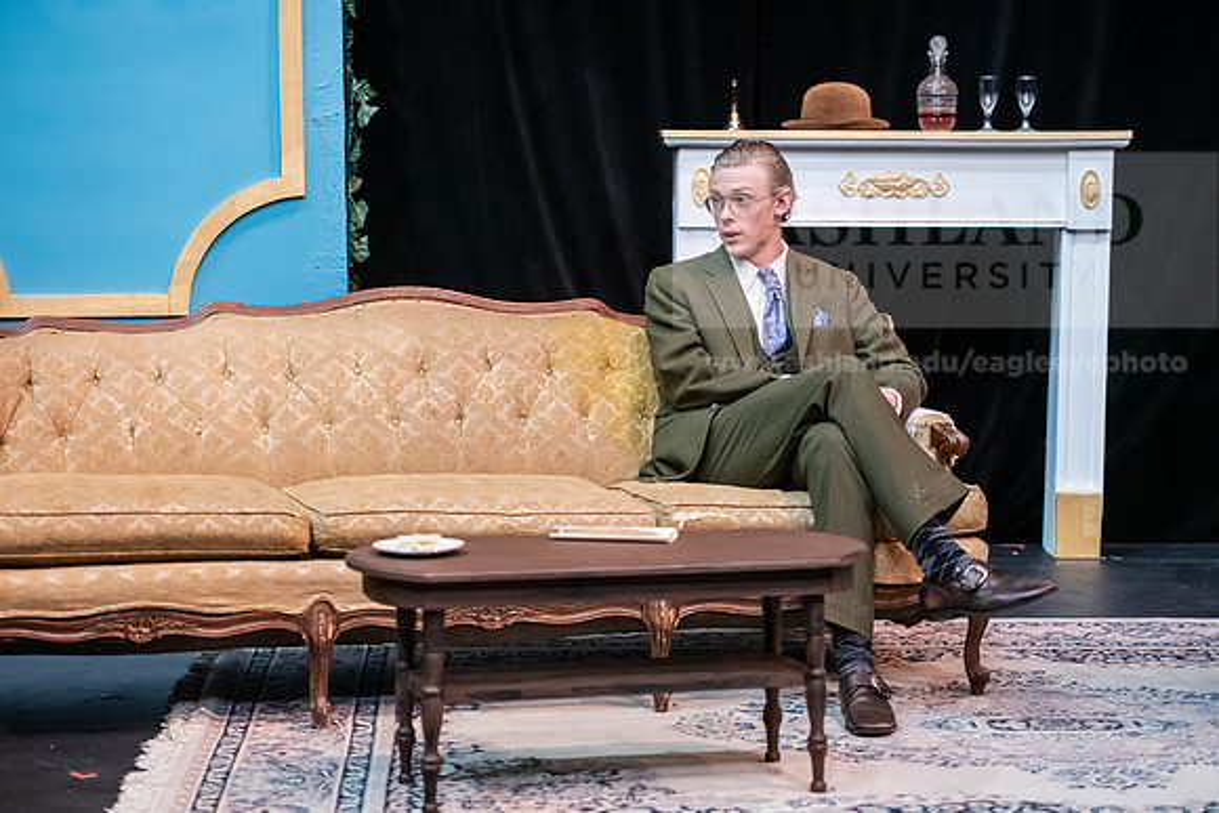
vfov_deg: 15.2
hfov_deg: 22.6
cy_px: 406
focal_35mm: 90
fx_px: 3048
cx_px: 610
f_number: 3.2
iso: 3200
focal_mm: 90
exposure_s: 1/200
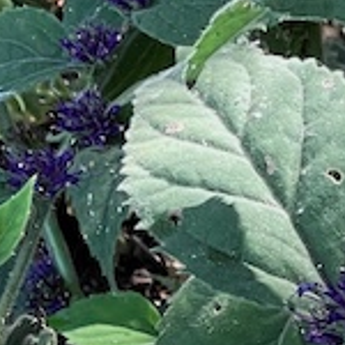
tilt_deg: -43.6
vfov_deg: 5.6
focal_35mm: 313
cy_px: 467
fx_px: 3529
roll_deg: -1.3
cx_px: -7
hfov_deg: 5.6
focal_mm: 6
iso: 80
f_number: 2
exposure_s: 1/99
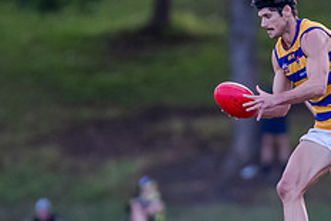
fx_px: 10479
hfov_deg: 1.8
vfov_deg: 1.2
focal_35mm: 1139
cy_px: 151
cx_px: 272
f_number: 2.8
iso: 1400
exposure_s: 1/1600
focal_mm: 300
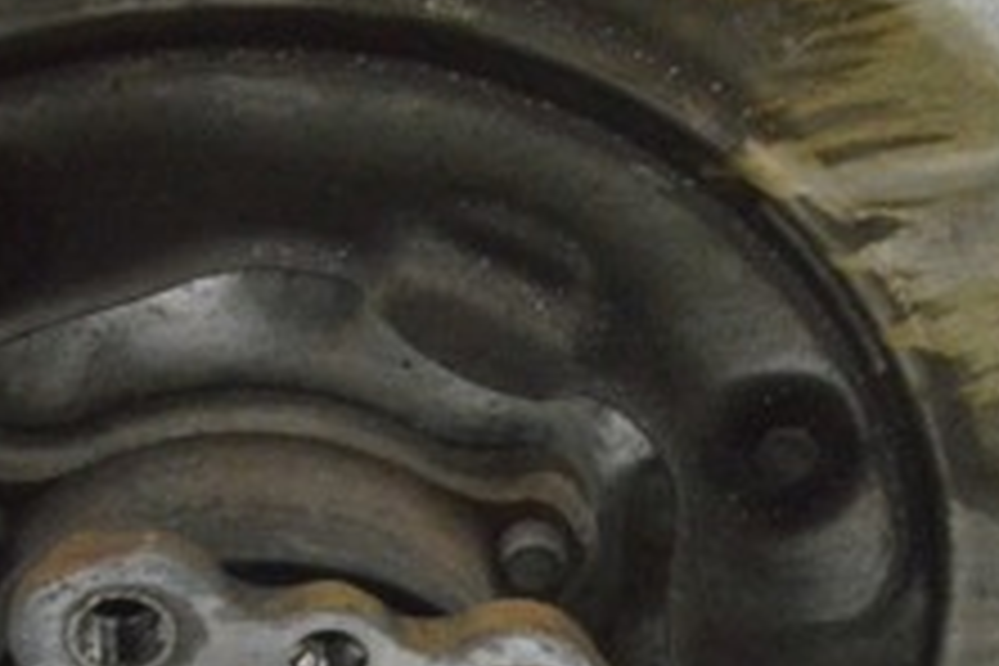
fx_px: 3829
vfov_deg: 9.9
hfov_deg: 14.8
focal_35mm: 138
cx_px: 310
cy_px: 479
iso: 6400
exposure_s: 1/20
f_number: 20
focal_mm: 32
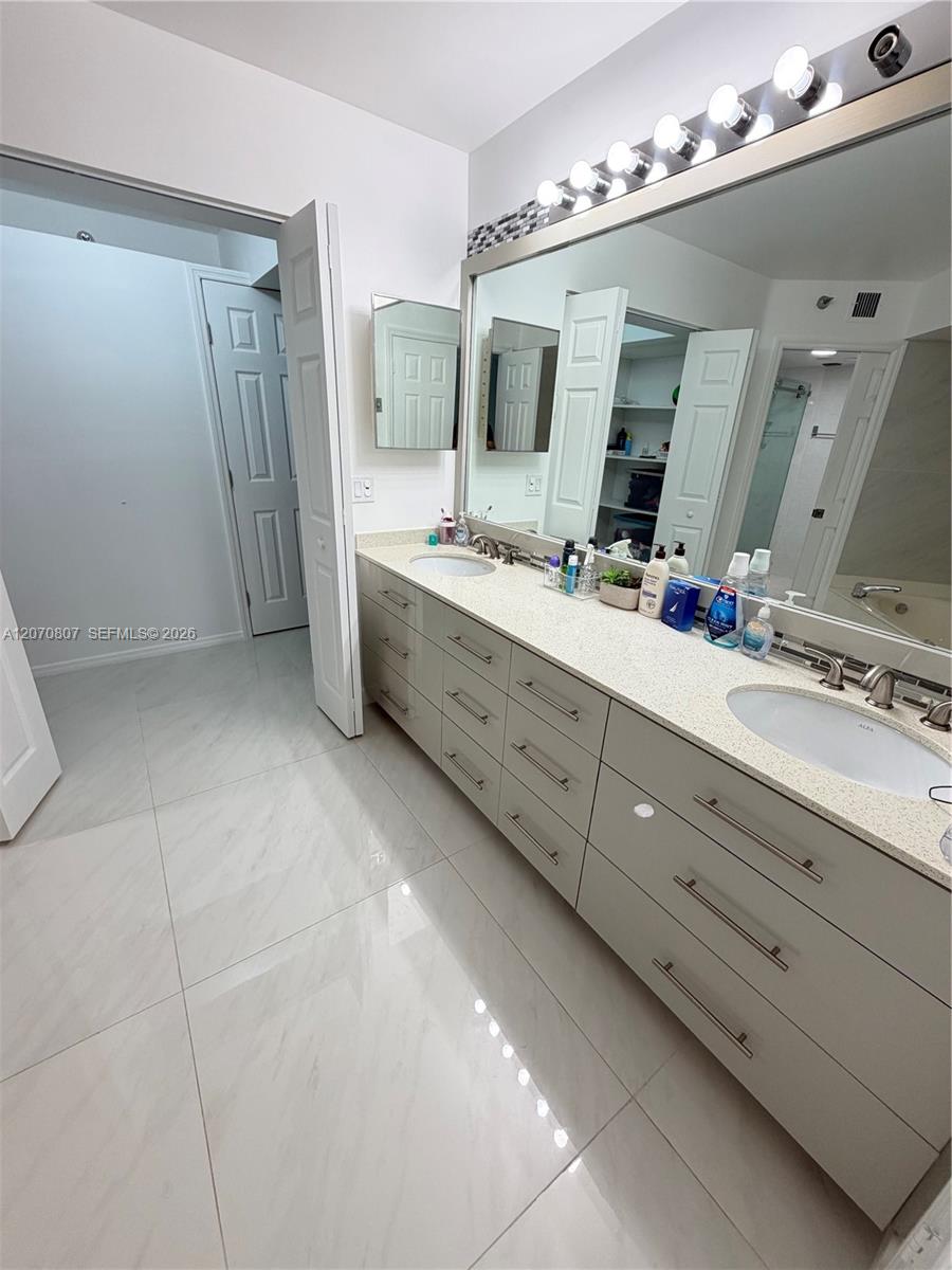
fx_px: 513
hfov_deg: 85.7
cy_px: 635
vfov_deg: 102.1
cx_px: 476
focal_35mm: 14
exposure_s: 1/120
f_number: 2.2
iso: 125
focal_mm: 2.22
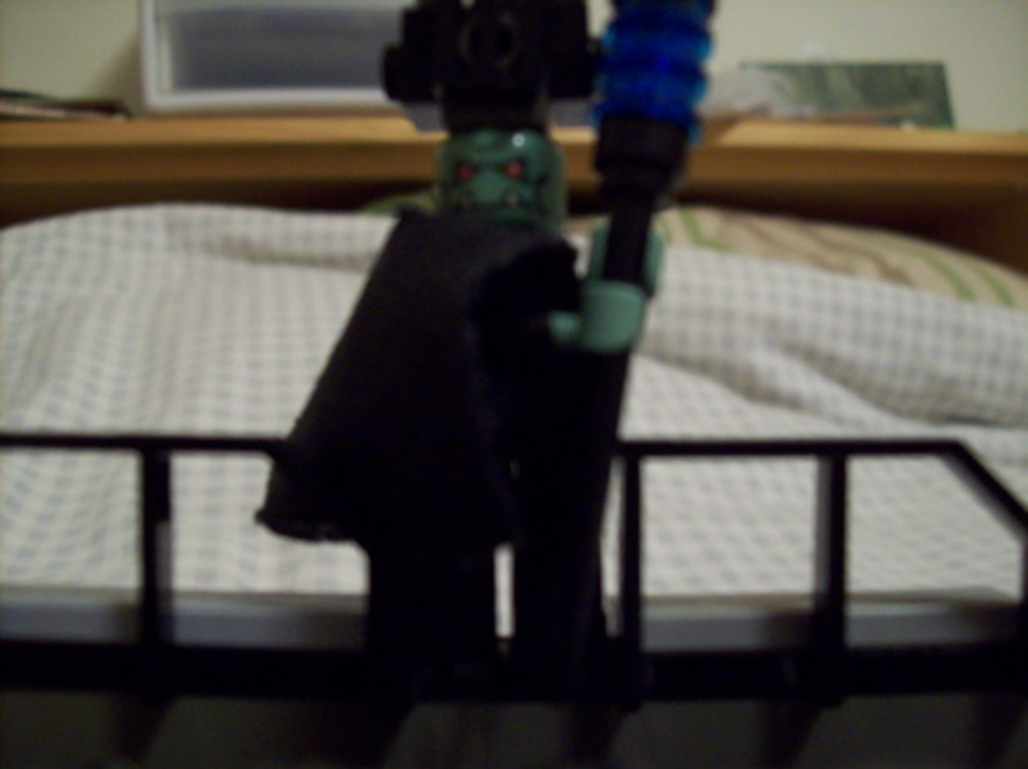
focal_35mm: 36
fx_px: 1068
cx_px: 514
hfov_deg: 51.4
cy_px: 384
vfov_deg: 39.6
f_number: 2.7
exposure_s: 1/8
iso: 200
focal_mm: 6
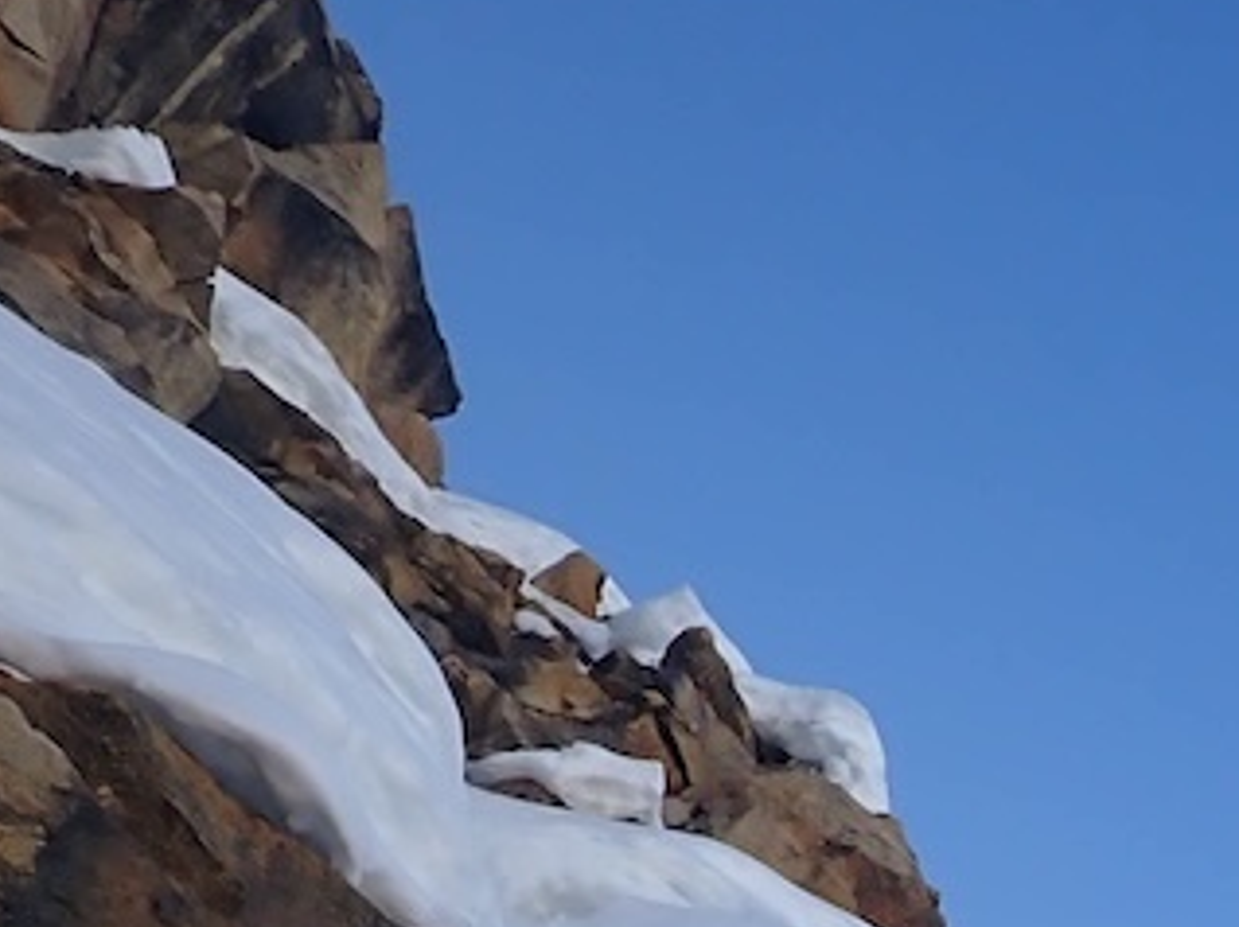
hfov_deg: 21.3
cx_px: 1516
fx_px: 3040
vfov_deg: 15.7
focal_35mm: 85
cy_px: 1457
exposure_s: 1/800
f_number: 2.8
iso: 100
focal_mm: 4.5
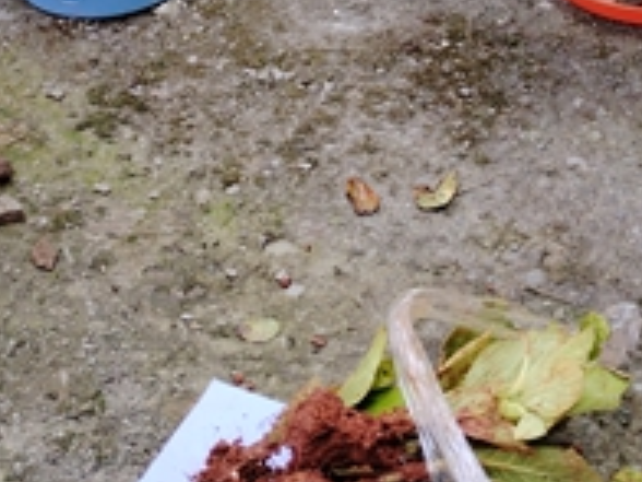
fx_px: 1576
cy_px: -269
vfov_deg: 15.8
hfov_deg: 22.9
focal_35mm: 85
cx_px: 419
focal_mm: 4.25
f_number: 1.8
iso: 100
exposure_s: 1/399
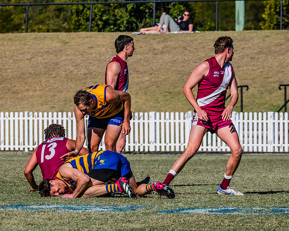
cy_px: 122
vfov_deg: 2.6
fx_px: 5177
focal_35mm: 606
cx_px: 167
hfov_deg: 3.2
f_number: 14
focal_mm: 420
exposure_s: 1/1600
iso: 800
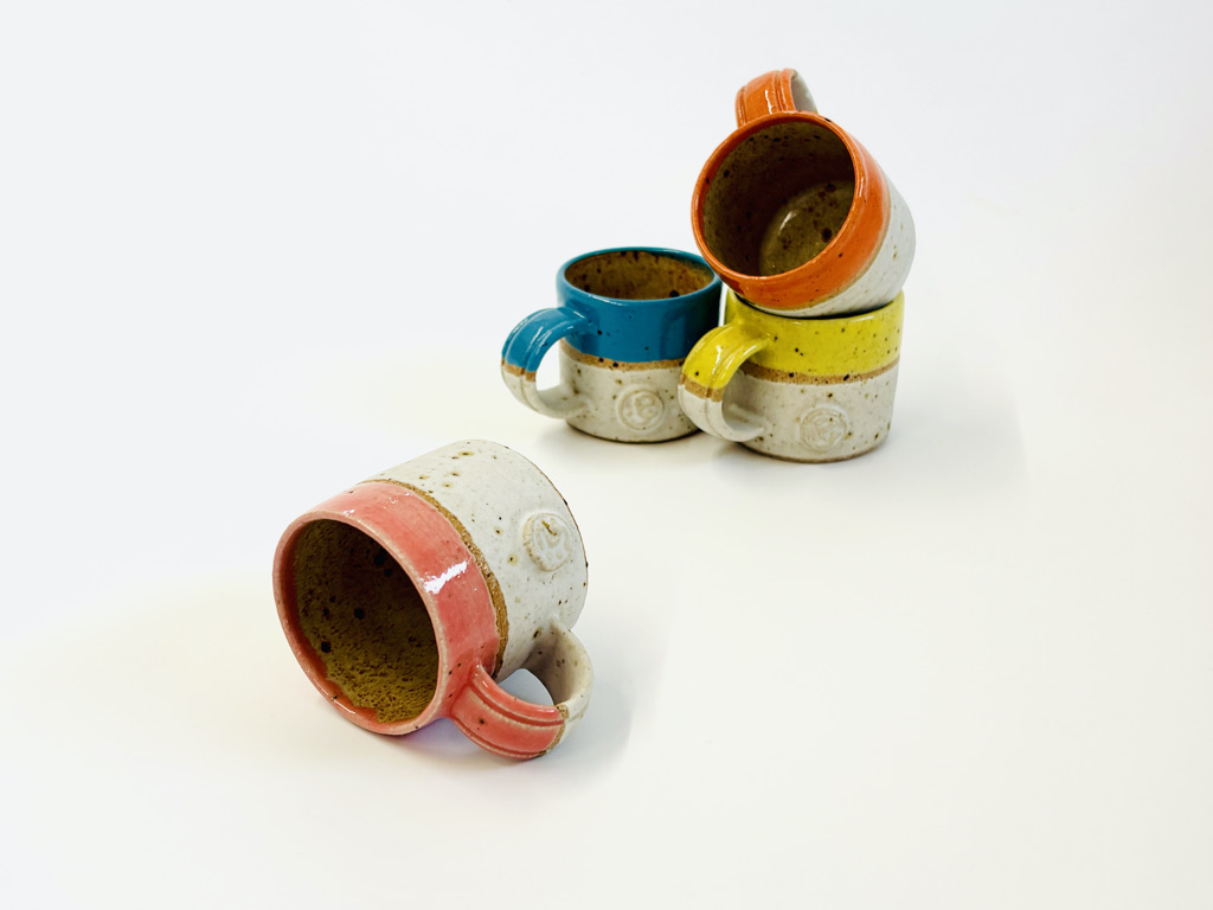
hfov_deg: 67.3
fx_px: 911
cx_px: 606
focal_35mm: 26
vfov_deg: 53.1
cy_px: 455
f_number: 1.6
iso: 50
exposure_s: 1/331
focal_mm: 5.96
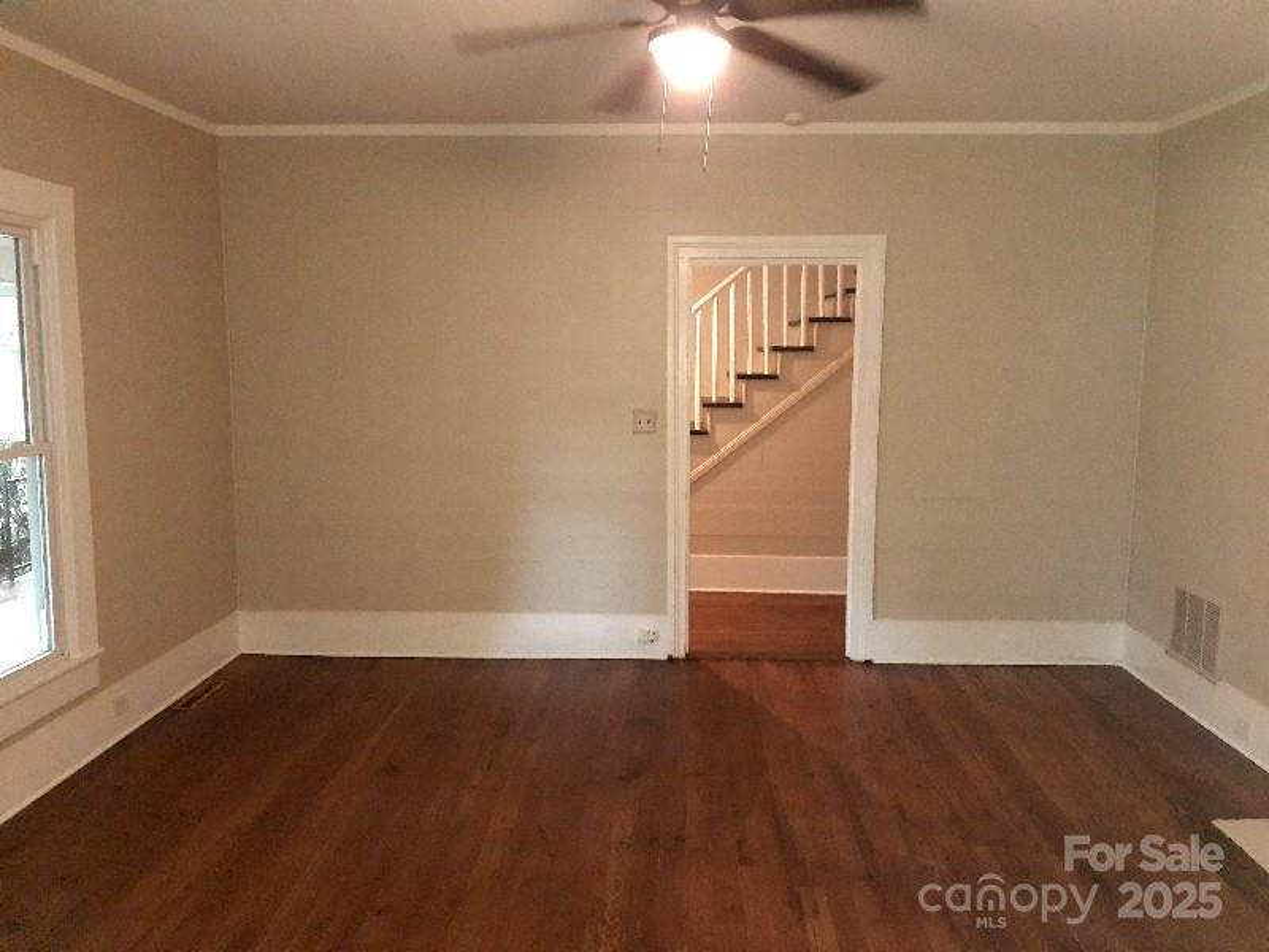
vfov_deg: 51.4
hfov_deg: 65.3
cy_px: 476
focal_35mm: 27
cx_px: 634
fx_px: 990
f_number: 1.9
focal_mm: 3.6
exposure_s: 1/24
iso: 640
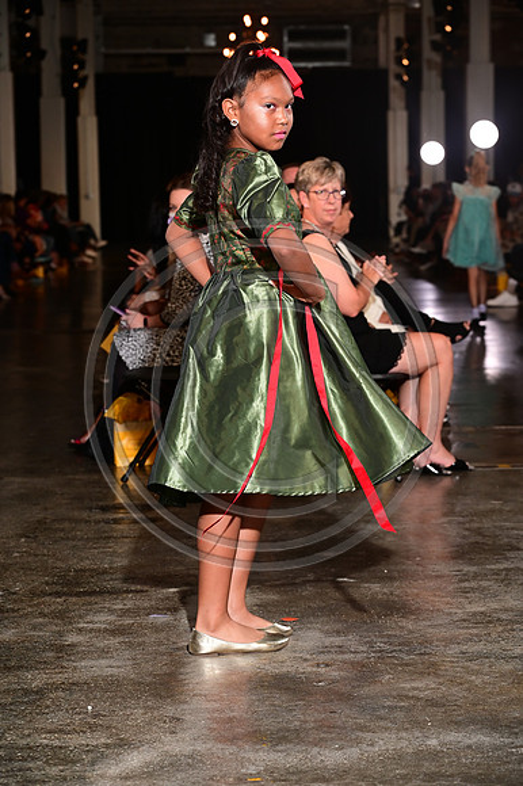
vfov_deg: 22.2
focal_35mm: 92
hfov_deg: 14.8
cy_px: 393
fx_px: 2007
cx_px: 262
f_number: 6.3
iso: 1000
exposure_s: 1/125
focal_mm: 92
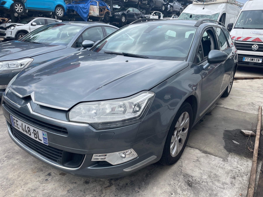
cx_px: 132
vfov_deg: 53.1
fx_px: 198
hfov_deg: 67.3
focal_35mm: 26
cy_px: 98
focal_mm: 4.2
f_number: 1.6
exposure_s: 1/1233
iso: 32
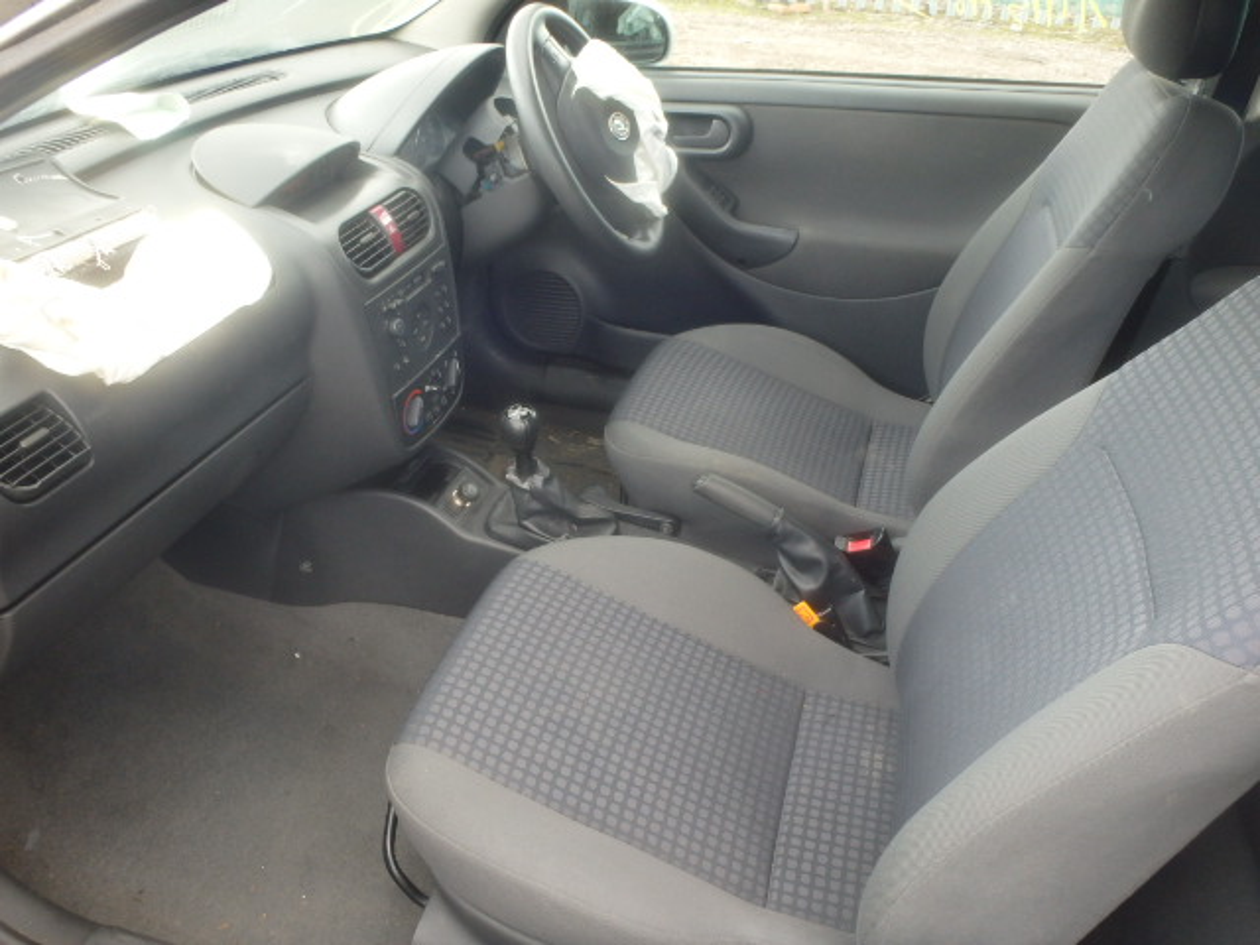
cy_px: 472
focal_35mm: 28
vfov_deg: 49.7
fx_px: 1019
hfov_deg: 63.4
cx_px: 630
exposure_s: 1/50
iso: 200
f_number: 3.9
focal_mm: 5
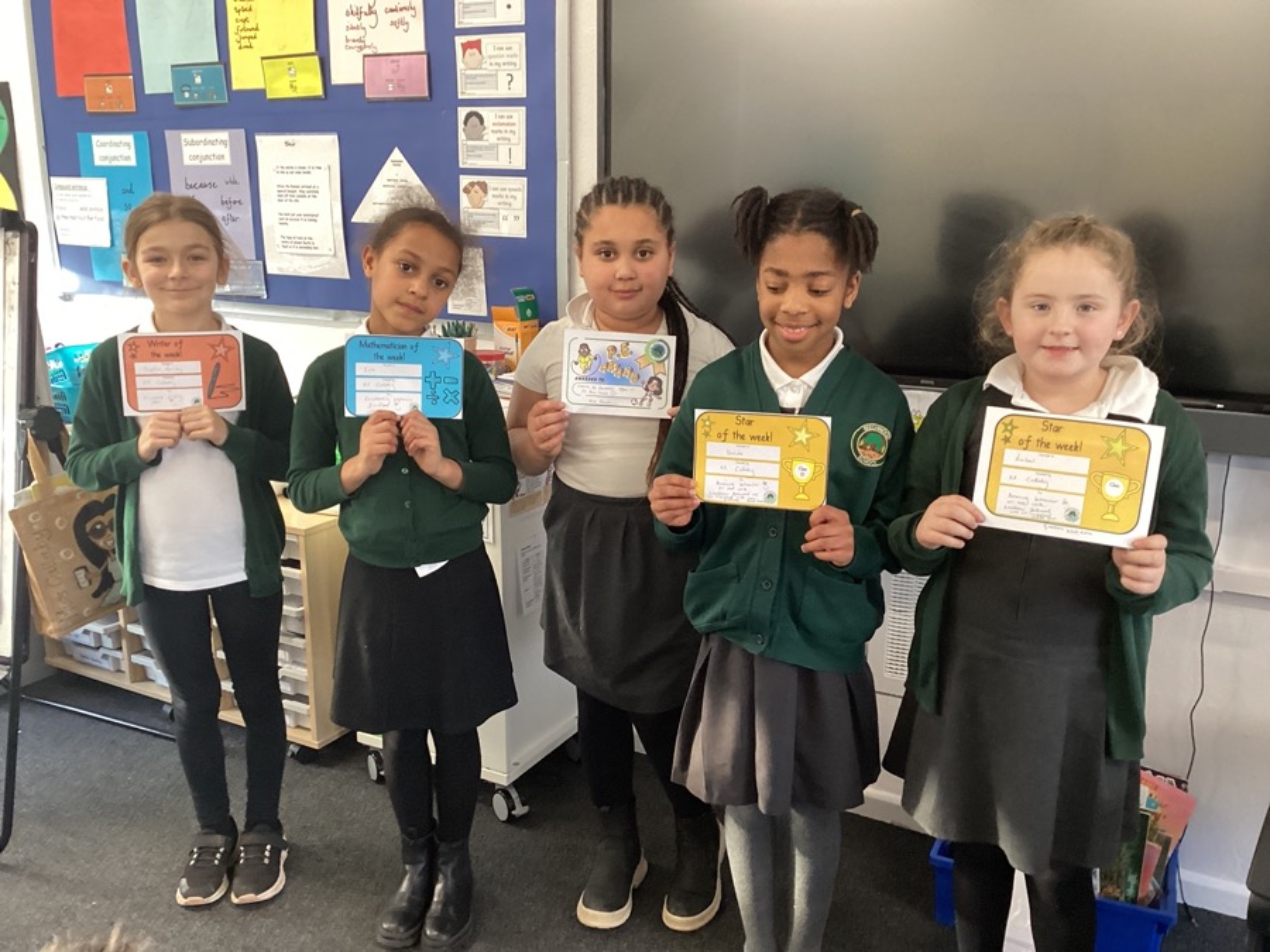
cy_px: 476
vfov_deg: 45.4
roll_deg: +0.2
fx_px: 1137
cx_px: 635
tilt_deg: -15.2
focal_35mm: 31
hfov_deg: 58.4
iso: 200
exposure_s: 1/50
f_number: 2.4
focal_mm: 3.3
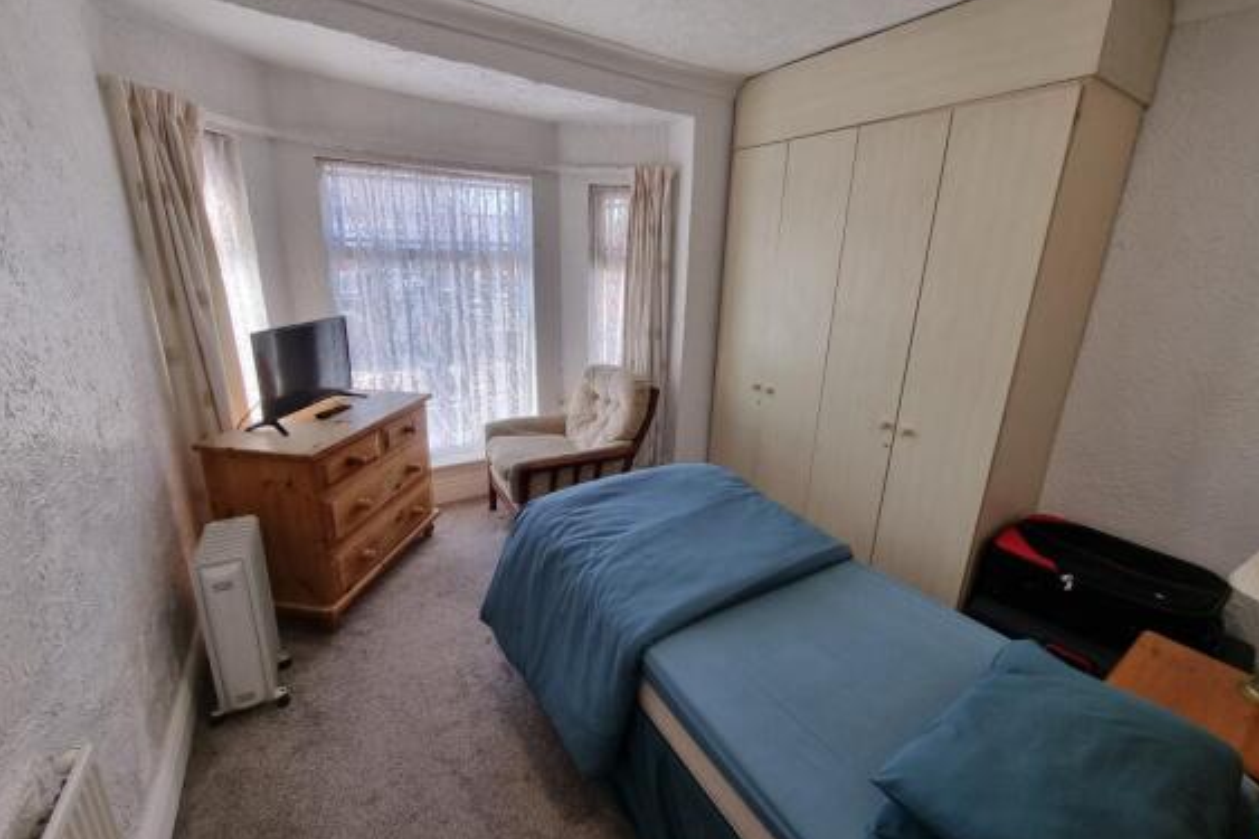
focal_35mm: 14
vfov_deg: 81.2
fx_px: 489
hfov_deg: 104.3
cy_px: 417
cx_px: 643
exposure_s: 1/100
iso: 80
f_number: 2.2
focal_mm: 2.2
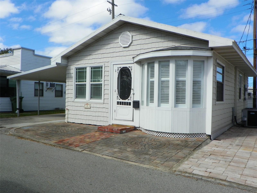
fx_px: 238
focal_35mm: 32
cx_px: 128
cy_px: 96
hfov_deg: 56.8
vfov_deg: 44.2
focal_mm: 5.7
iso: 64
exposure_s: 1/125
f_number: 8
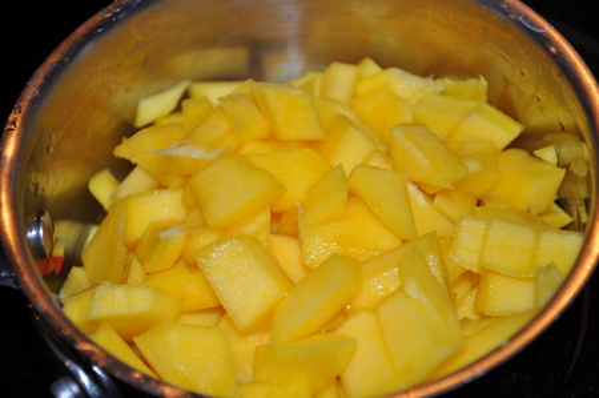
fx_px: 1870
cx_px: 300
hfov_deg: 18.2
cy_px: 199
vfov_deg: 12.2
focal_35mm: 112
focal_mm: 75
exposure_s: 1/60
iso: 250
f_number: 5.3
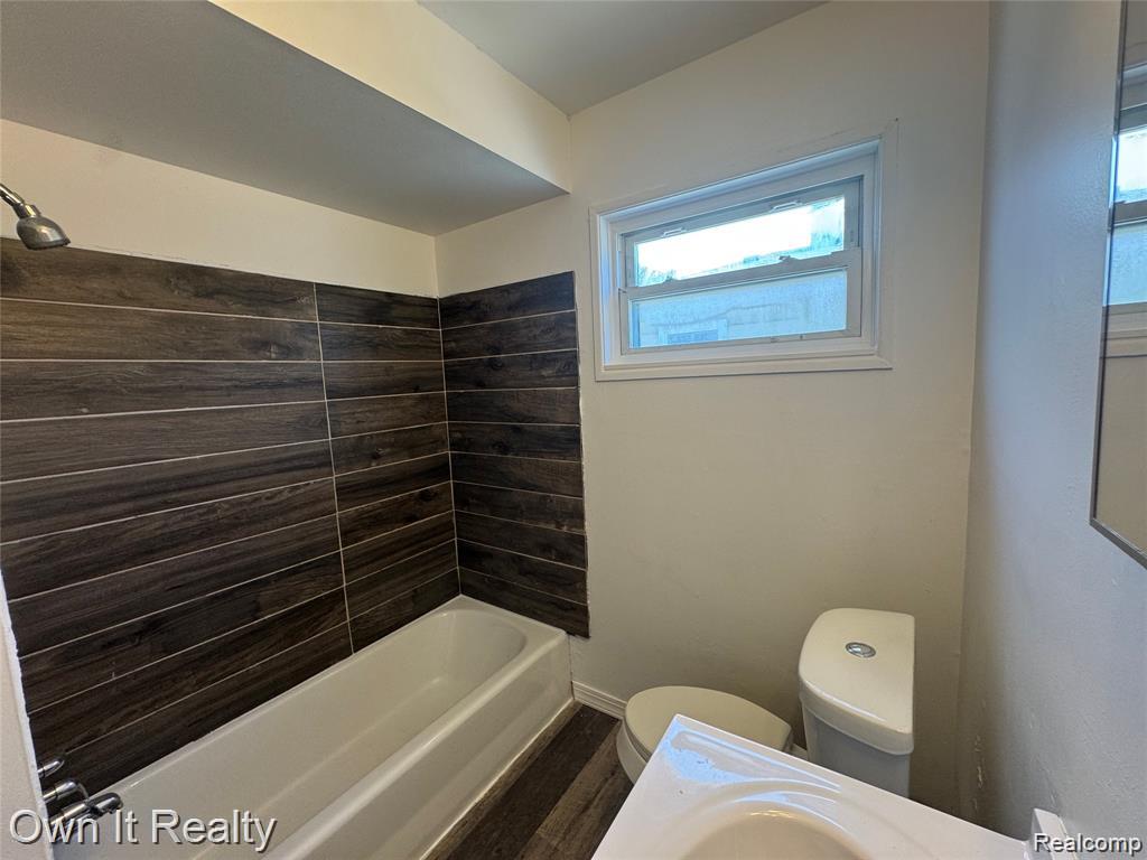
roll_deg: +2.7
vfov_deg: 85.7
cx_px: 574
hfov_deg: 102.1
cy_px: 430
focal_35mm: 14
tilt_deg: -6.7
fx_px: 464
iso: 125
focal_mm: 2.22
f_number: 2.2
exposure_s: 1/120
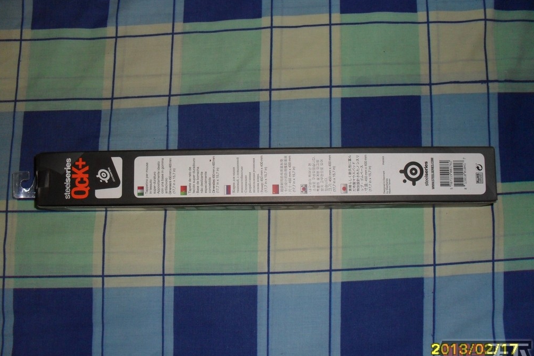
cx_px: 268
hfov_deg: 51.9
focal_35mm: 37
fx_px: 549
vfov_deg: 36.0
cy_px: 185
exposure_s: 1/45
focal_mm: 6.3
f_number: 3.2
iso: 200
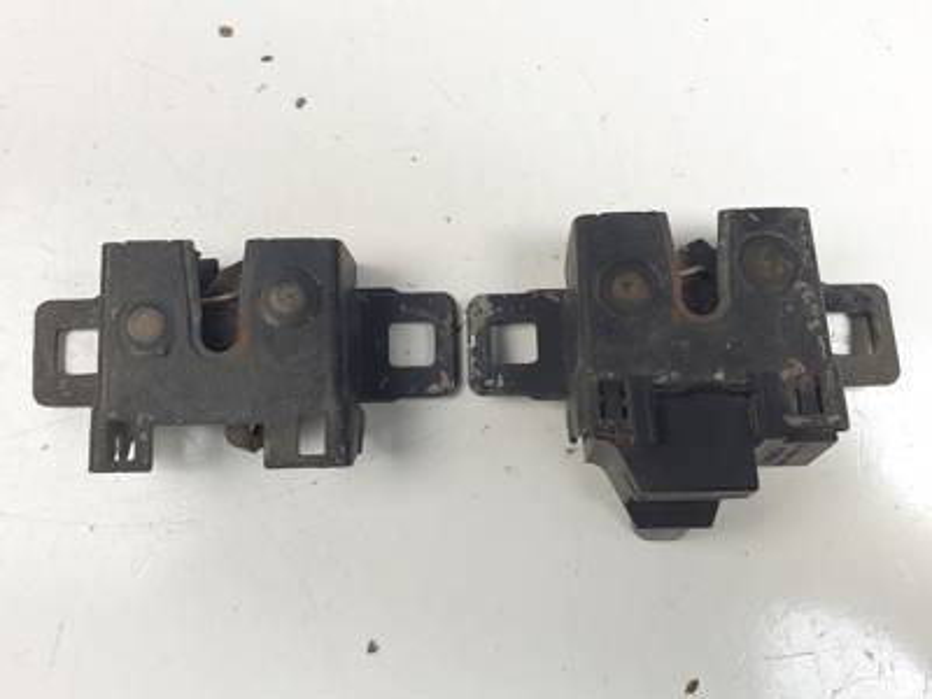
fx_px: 700
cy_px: 350
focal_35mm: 26
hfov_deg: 67.3
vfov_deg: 53.1
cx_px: 466
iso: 50
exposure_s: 1/100
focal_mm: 4.3
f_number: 2.4
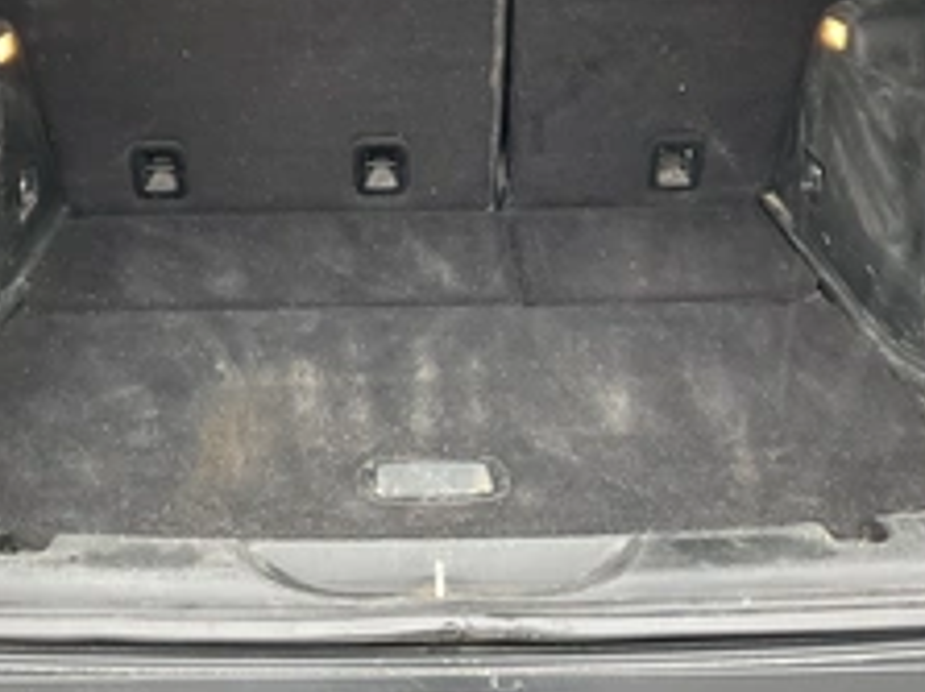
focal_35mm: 52
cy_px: 178
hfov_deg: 36.8
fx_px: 1389
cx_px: 390
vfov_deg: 27.6
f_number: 1.8
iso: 100
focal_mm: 3
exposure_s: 1/60
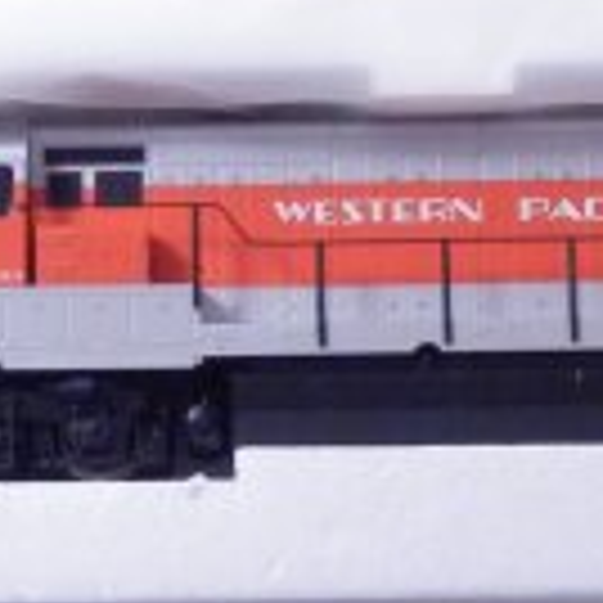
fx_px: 5164
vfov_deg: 6.6
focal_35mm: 262
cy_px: -274
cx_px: 315
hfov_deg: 6.7
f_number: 4.4
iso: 800
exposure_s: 1/160
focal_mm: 11.9
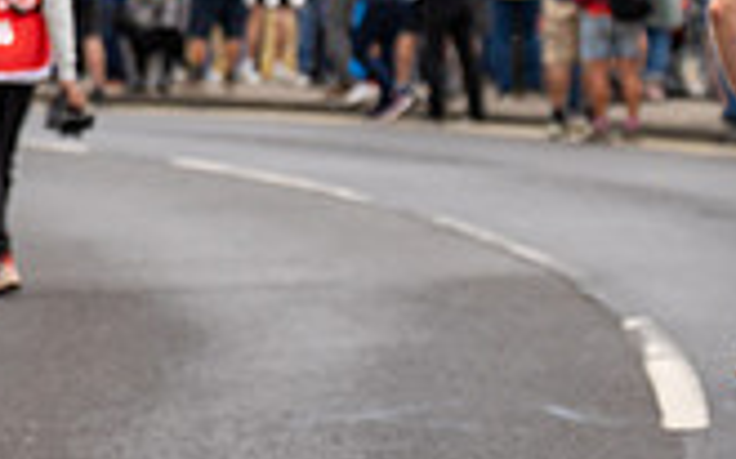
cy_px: -198
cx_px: -236
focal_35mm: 263
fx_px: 5274
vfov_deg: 5.0
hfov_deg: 7.9
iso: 320
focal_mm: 70
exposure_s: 1/1000
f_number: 3.5
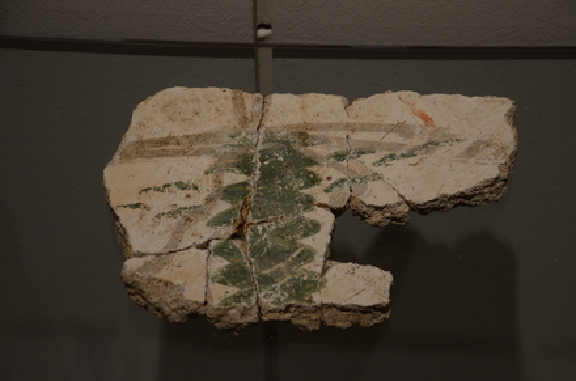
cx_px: 288
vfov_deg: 13.0
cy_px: 190
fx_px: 1676
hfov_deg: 19.5
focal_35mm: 105
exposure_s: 1/160
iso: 1250
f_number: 5.3
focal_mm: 70
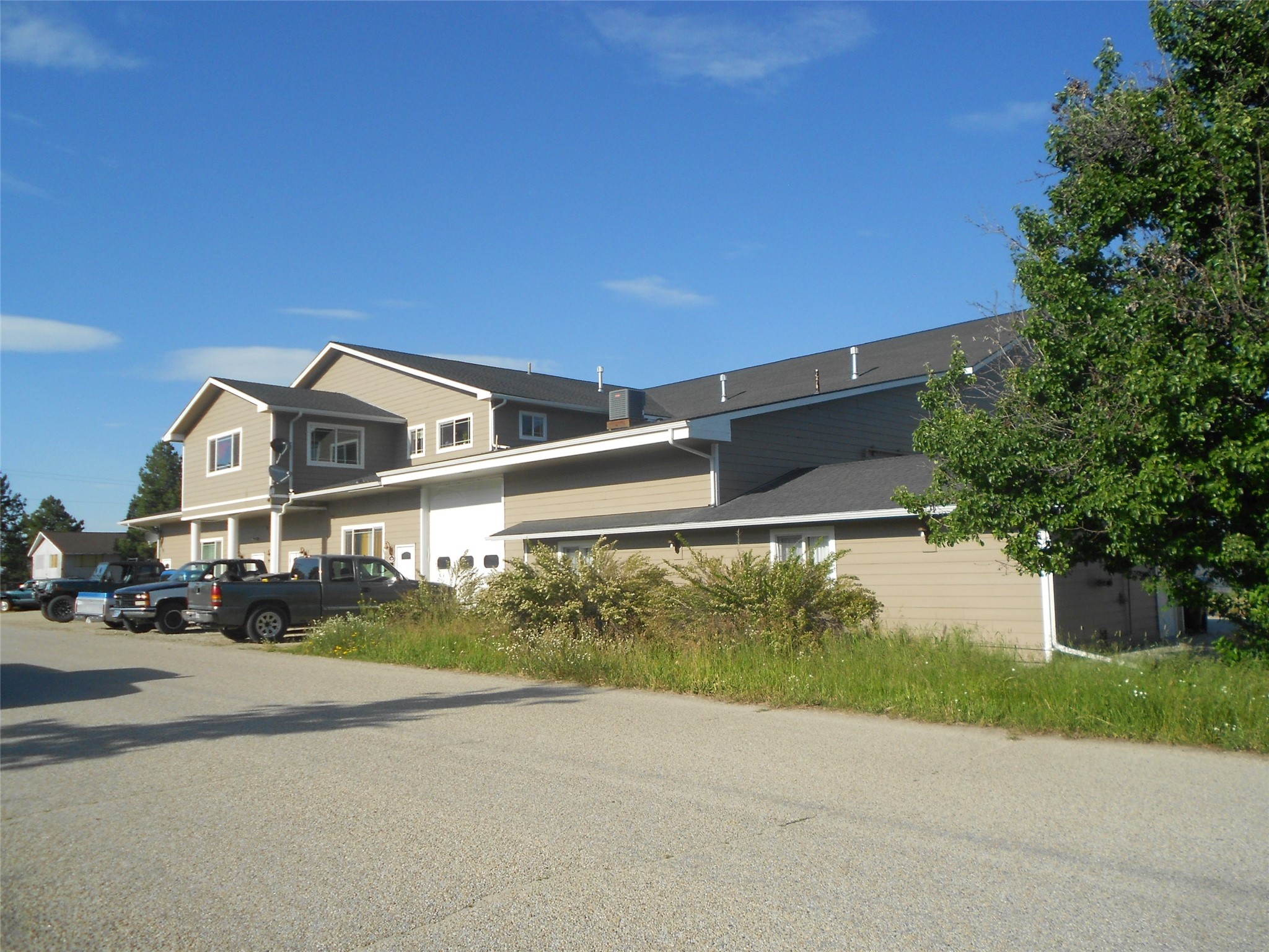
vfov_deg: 53.1
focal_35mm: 26
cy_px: 476
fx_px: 953
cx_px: 634
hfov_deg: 67.3
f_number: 3.2
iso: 80
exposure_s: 1/1250
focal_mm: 4.6
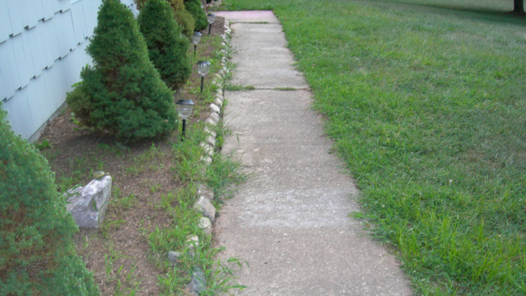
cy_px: 200
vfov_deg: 25.8
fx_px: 642
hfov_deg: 44.6
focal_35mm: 46
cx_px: 245
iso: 200
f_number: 2.8
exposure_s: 1/17.4
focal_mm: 7.8
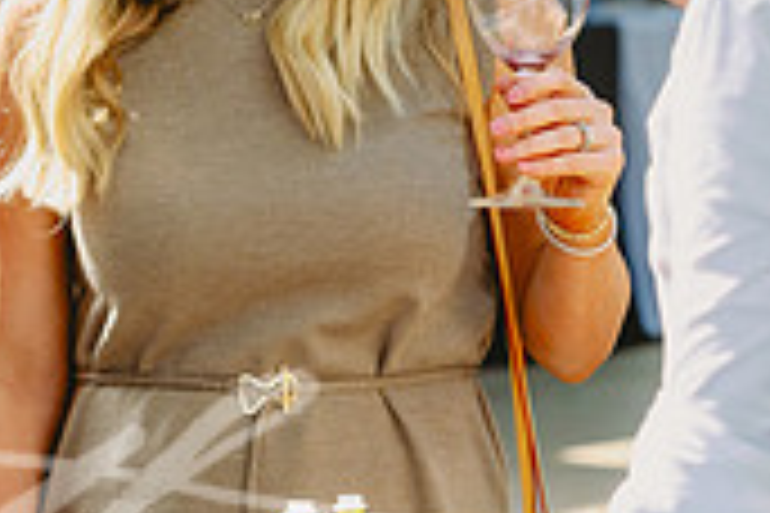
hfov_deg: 5.8
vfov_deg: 3.8
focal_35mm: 357
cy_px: 115
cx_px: 59
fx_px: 7635
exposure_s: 1/640
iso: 500
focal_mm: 105
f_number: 5.6
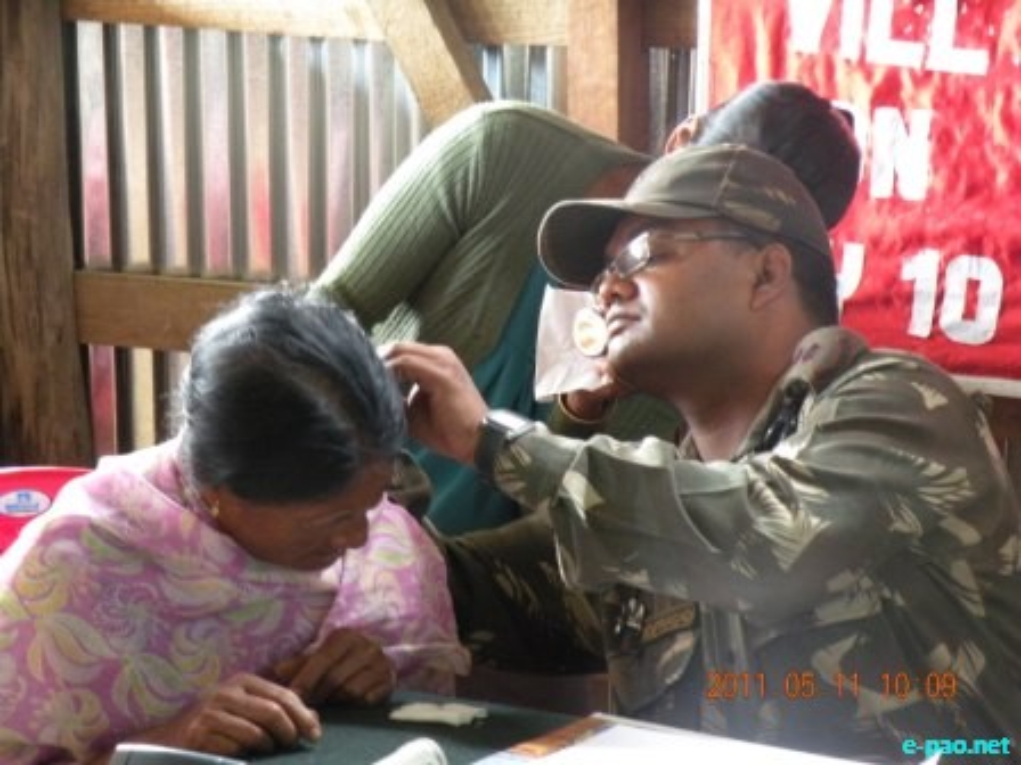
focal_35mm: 101
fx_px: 2979
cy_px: 382
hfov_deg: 19.4
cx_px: 510
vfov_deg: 14.6
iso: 400
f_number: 4
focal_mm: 17.9
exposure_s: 1/11.4
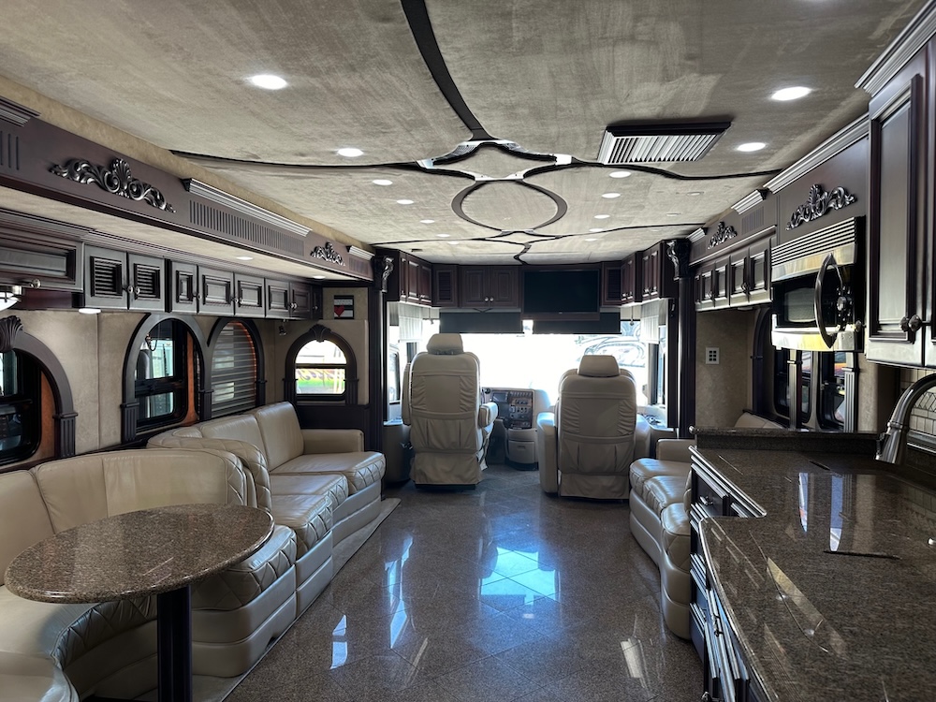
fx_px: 649
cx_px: 468
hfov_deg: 71.6
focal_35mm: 24
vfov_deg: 56.8
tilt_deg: -2.2
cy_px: 351
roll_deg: +0.5
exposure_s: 1/62
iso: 100
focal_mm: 6.86
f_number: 1.78
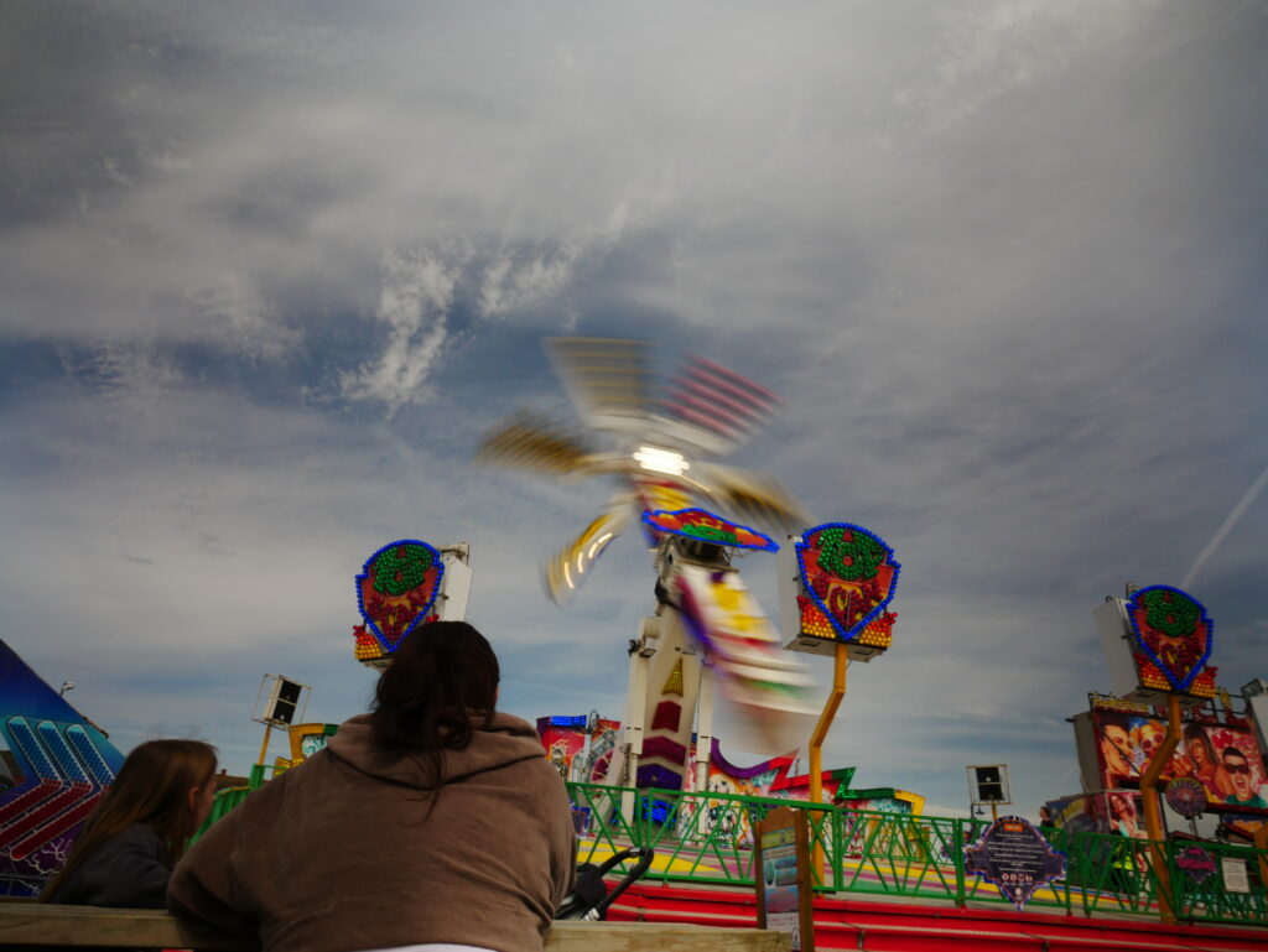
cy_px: 476
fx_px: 953
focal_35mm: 26
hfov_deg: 67.3
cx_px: 634
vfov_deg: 53.1
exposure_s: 1/4
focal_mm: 13
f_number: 14
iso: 200
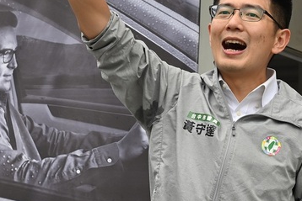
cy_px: 223
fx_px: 1292
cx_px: 162
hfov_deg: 13.3
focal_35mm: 154
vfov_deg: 8.8
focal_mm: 46
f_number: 5.6
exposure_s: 1/250
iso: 200
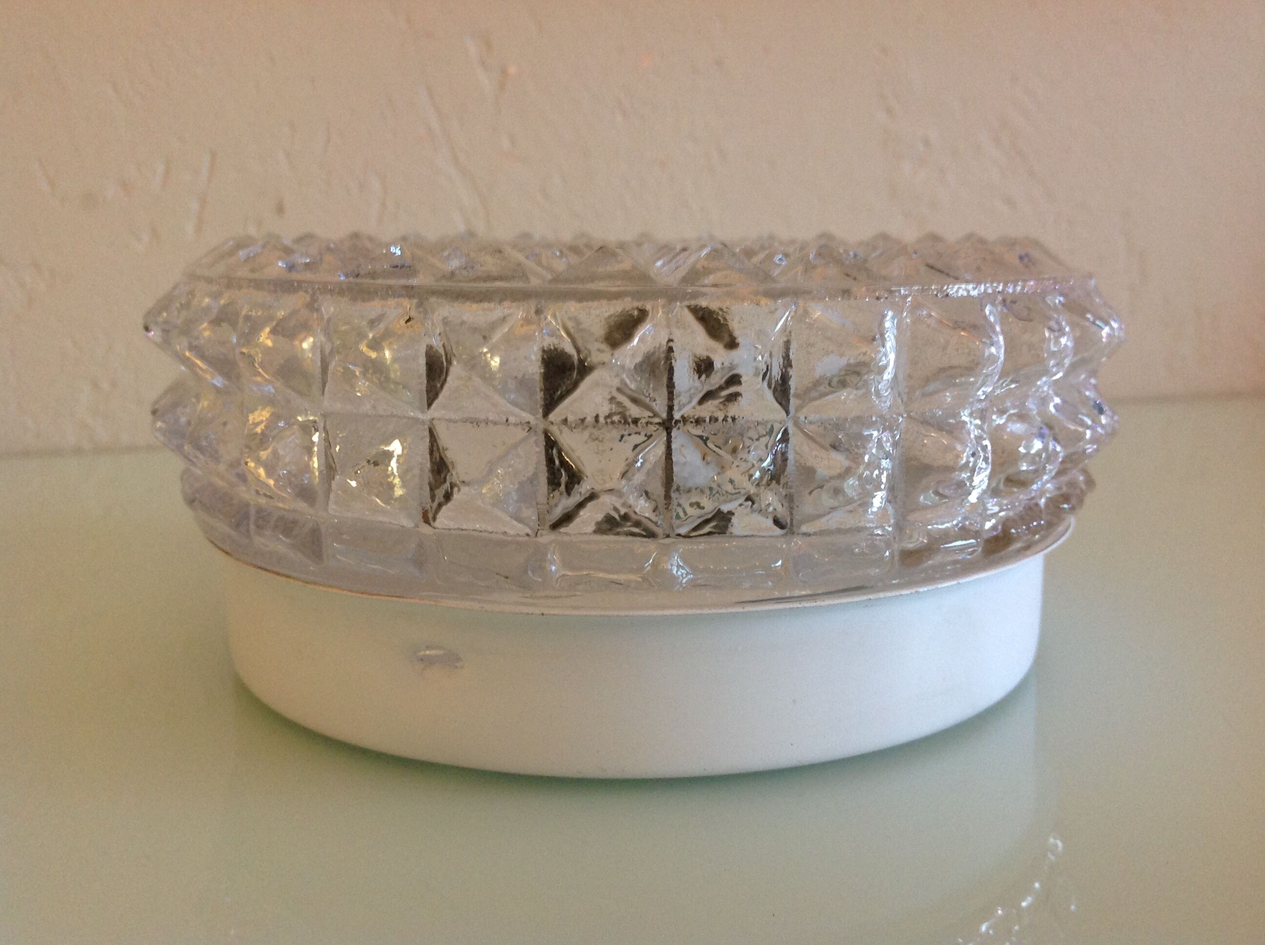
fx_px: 1277
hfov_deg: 52.7
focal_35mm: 35
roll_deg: +0.5
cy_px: 472
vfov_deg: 40.6
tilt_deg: -10.4
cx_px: 632
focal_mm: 4.28
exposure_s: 1/17
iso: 160
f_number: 2.4
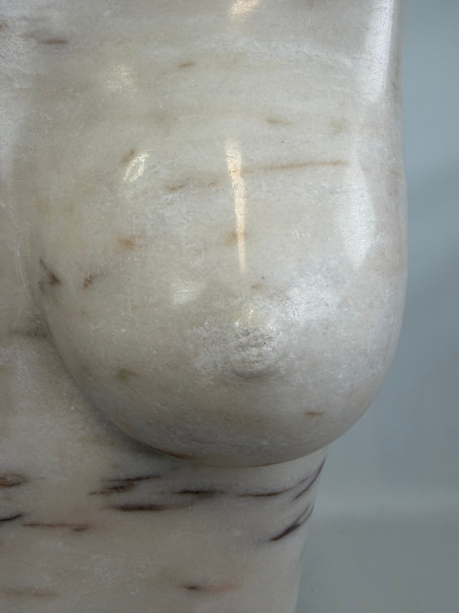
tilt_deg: -8.8
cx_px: 230
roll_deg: -0.5
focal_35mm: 24
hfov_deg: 56.8
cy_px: 306
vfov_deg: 71.6
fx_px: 424
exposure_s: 1/100
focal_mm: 2.22
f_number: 2.2
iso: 64
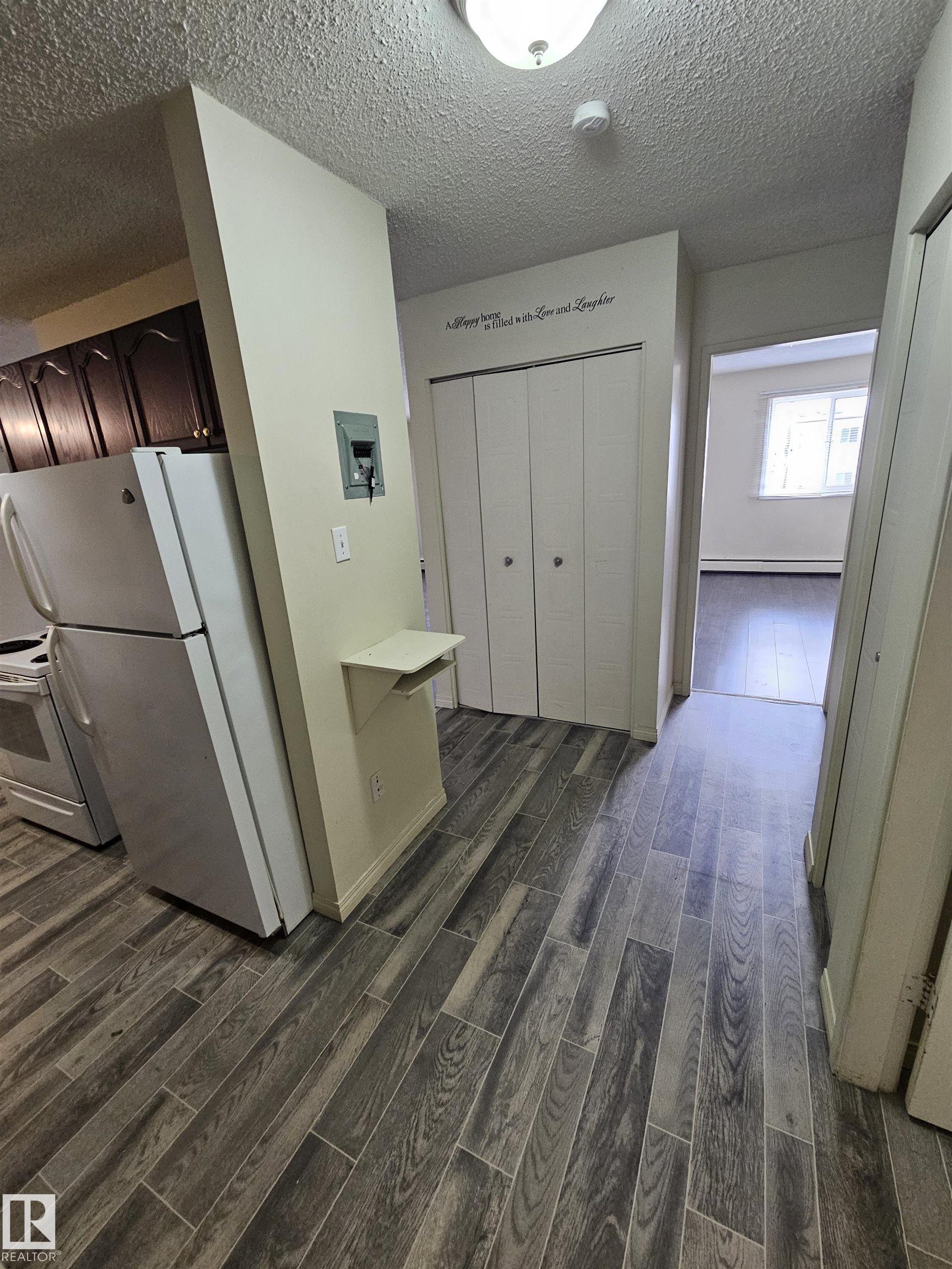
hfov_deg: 89.9
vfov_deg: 106.2
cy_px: 634
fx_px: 477
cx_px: 476
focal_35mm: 13
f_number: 2.2
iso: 320
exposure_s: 1/60
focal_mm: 2.2
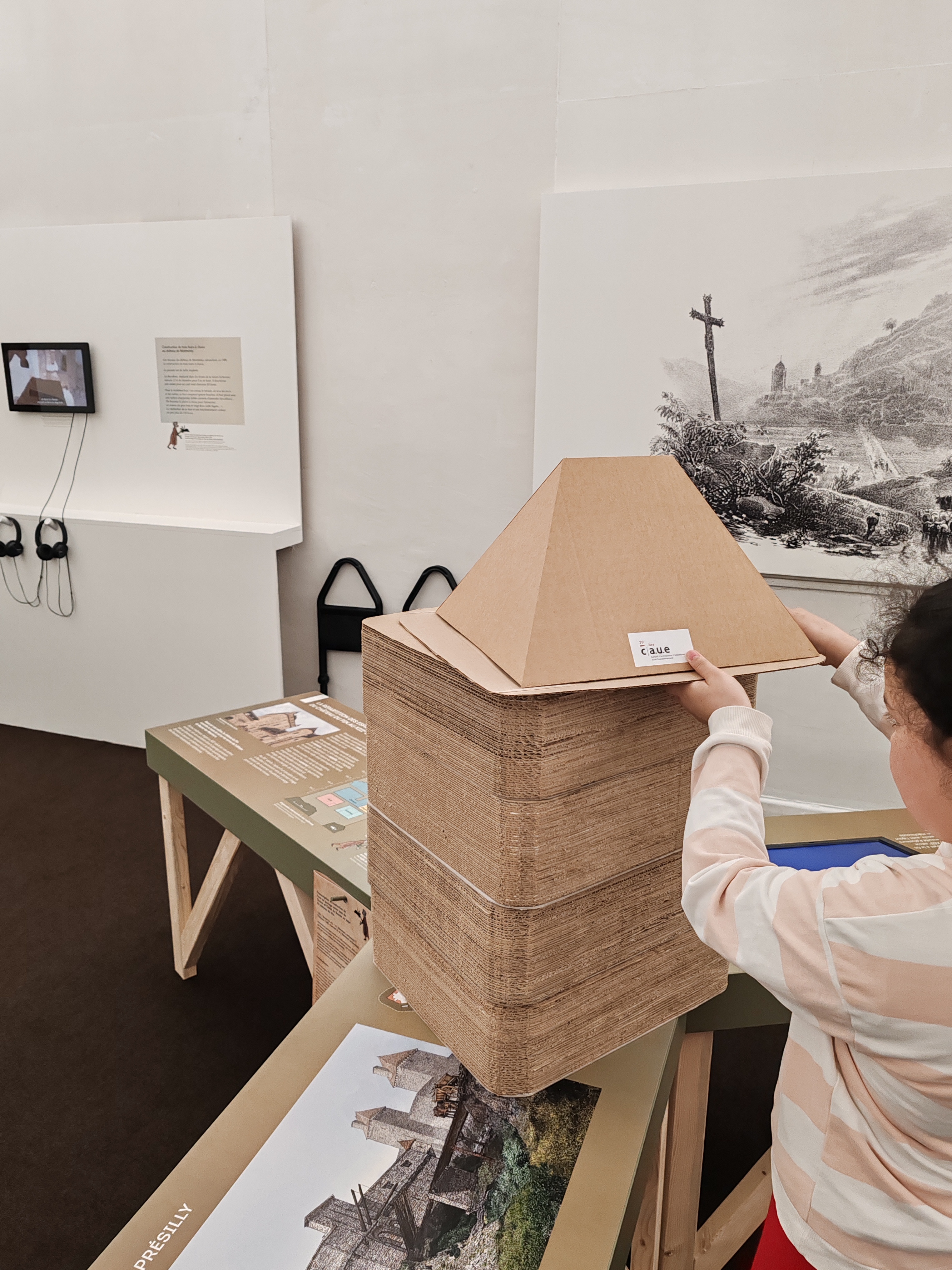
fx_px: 990
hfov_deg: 51.4
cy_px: 635
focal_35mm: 27
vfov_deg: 65.3
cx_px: 476
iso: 1000
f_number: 1.9
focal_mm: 6.12
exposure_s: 1/100
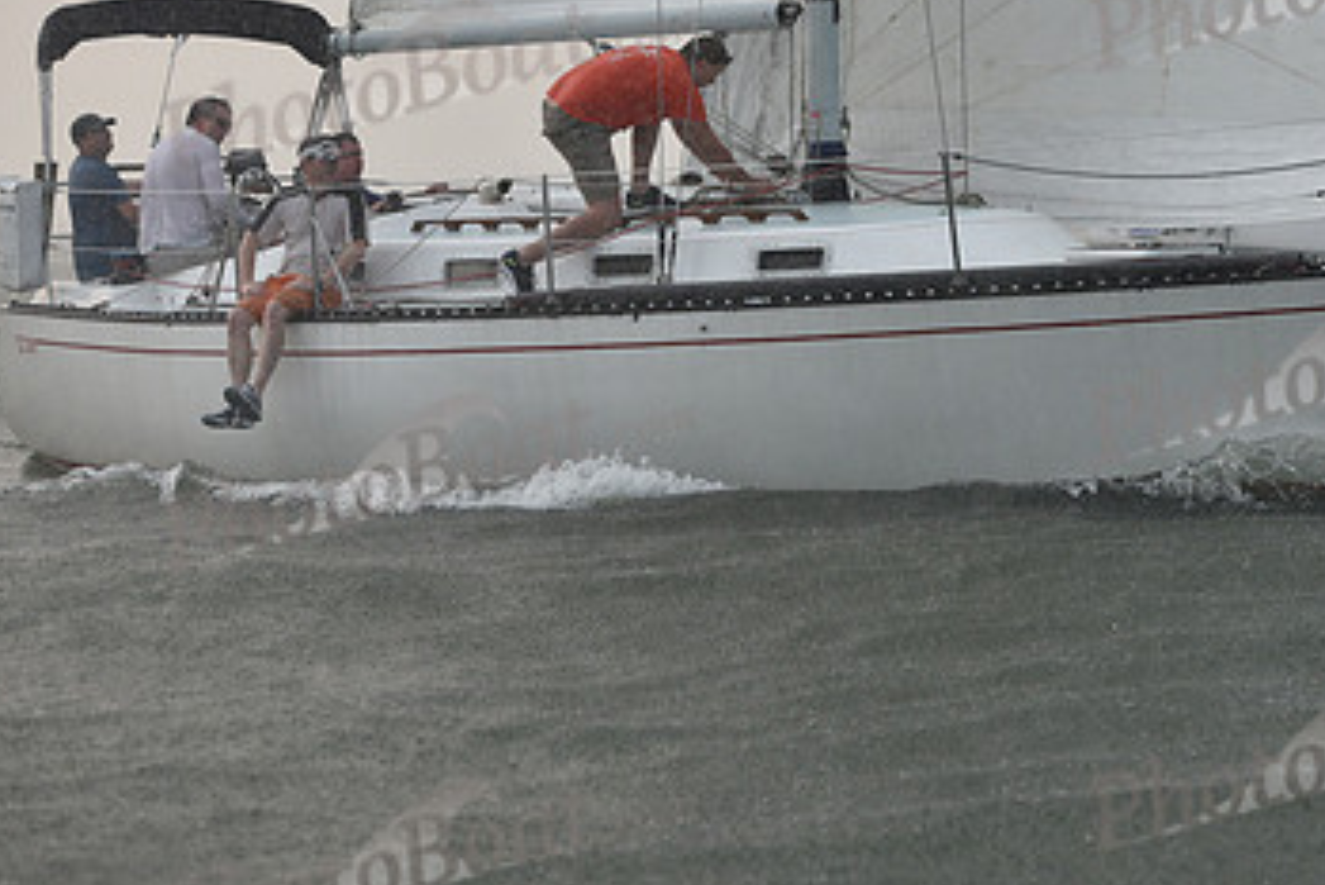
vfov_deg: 10.3
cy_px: 222
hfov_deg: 15.4
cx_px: 896
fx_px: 4897
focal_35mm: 133
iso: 400
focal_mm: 80
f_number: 3.5
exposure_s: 1/500
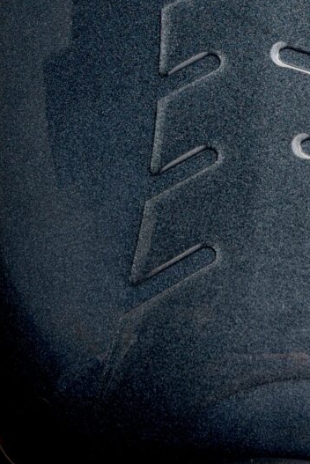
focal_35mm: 243
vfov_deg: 8.4
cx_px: 256
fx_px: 3134
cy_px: -46
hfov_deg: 5.7
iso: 200
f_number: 5.6
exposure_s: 1/125
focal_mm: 50
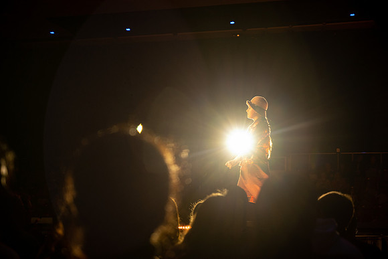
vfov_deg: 19.5
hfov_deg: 28.8
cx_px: 194
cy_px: 130
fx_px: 755
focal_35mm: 70
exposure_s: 1/200
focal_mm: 70
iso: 1000
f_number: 4
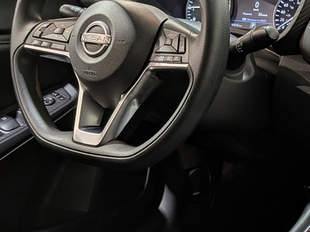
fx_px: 501
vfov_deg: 26.0
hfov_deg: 31.7
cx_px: 312
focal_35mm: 56
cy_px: 147
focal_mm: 4.53
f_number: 1.7
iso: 48
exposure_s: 1/24
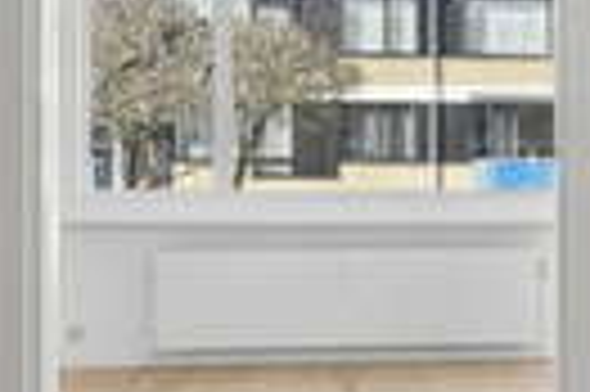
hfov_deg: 26.0
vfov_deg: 17.7
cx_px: 455
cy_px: 194
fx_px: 1260
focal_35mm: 77
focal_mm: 16
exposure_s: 1/20
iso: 200
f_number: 8
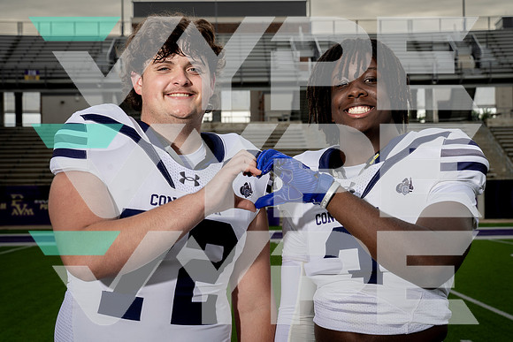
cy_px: 171
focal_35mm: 58
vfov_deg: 23.4
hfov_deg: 34.5
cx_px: 256
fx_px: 827
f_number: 8
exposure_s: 1/250
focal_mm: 58
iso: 250
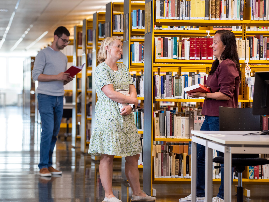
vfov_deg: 10.1
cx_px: 124
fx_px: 1142
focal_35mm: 147
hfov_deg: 13.4
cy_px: 101
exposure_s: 1/160
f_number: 4.5
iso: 1250
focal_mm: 135
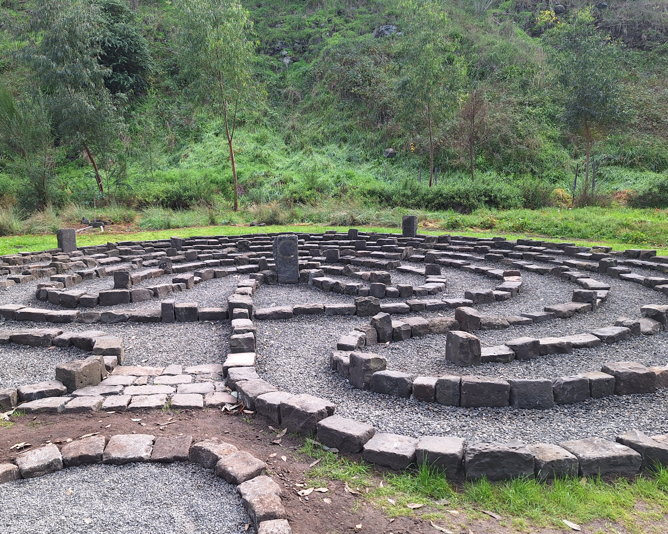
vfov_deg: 51.5
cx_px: 295
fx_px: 554
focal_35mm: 28
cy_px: 273
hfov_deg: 62.0
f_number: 1.8
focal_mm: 5.54
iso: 40
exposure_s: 1/231
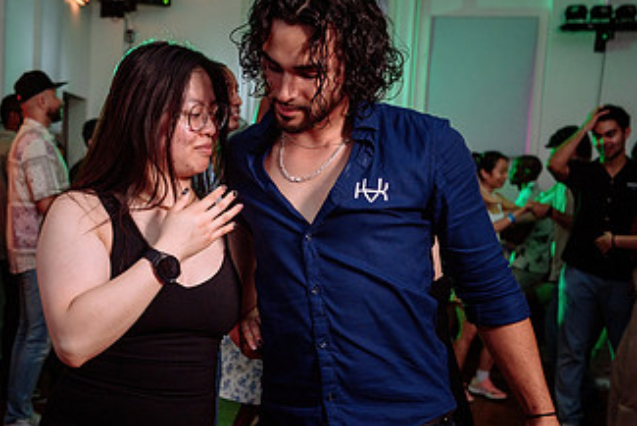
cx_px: 172
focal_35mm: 49
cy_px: 264
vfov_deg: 27.5
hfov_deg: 39.4
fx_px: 867
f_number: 2.8
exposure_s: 1/80
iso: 800
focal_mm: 24
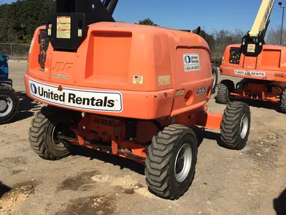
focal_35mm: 38
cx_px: 153
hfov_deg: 48.9
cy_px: 80
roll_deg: -3.6
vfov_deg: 37.5
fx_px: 314
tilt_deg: -5.0
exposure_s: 1/3049
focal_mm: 4.15
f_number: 2.2
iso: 32
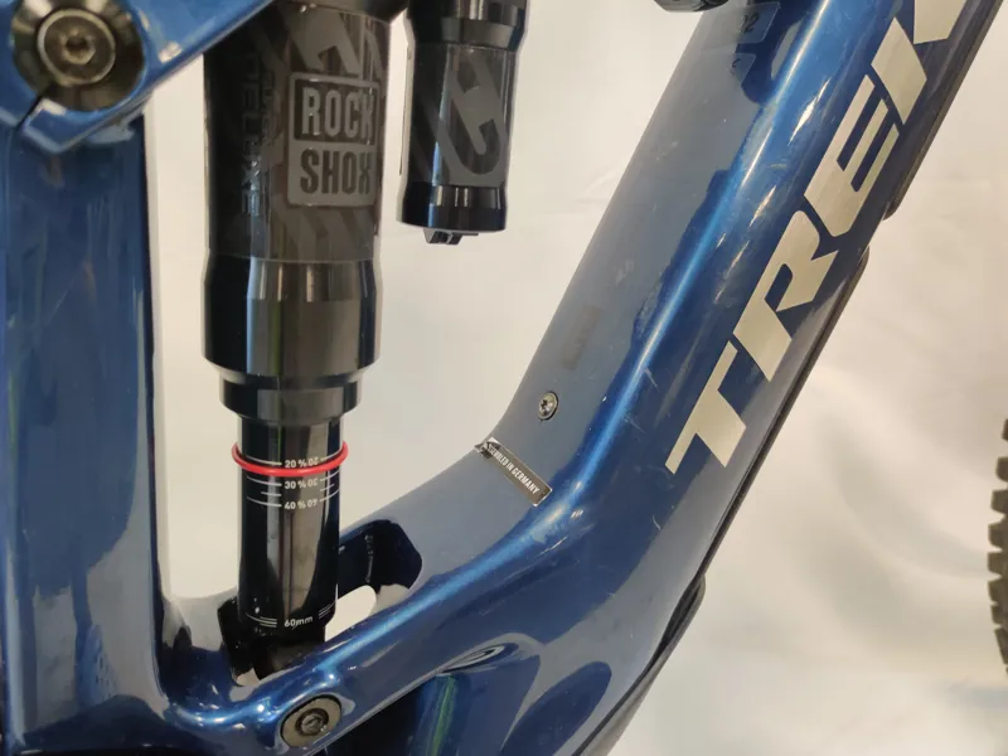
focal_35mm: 27
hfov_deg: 65.3
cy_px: 378
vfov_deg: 51.4
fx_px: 786
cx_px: 504
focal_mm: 4.75
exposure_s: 1/25
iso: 500
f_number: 1.65
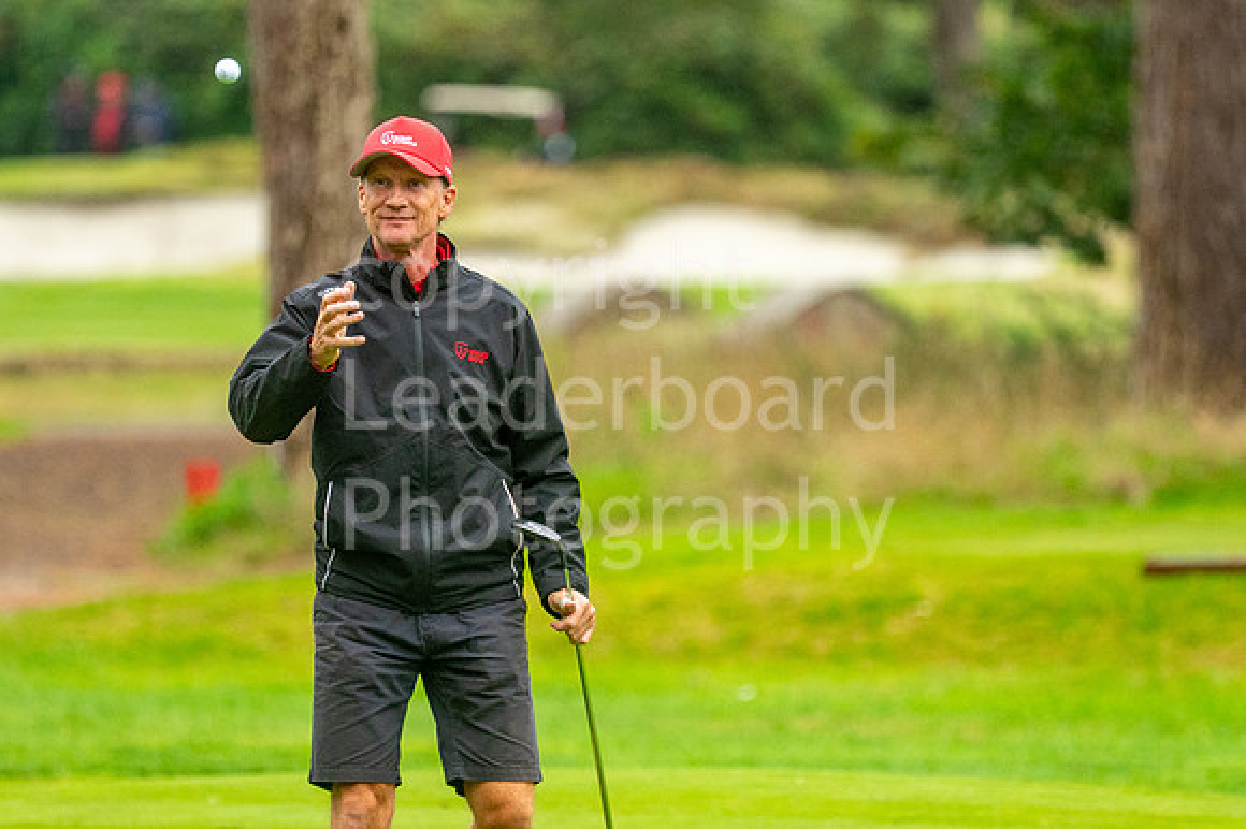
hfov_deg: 3.6
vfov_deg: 2.4
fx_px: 19762
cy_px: 484
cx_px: 455
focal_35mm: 571
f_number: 4
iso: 800
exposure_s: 1/1000
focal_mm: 300
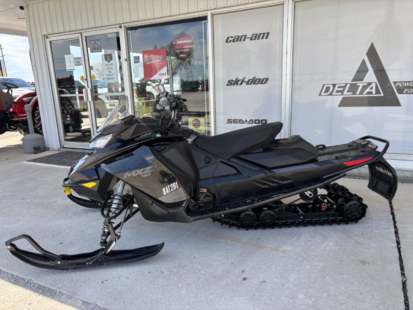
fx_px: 310
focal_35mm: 26
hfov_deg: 67.3
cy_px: 155
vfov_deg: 53.1
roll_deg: +2.0
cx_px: 206
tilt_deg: -12.9
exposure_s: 1/707
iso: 50
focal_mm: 5.96
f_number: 1.6
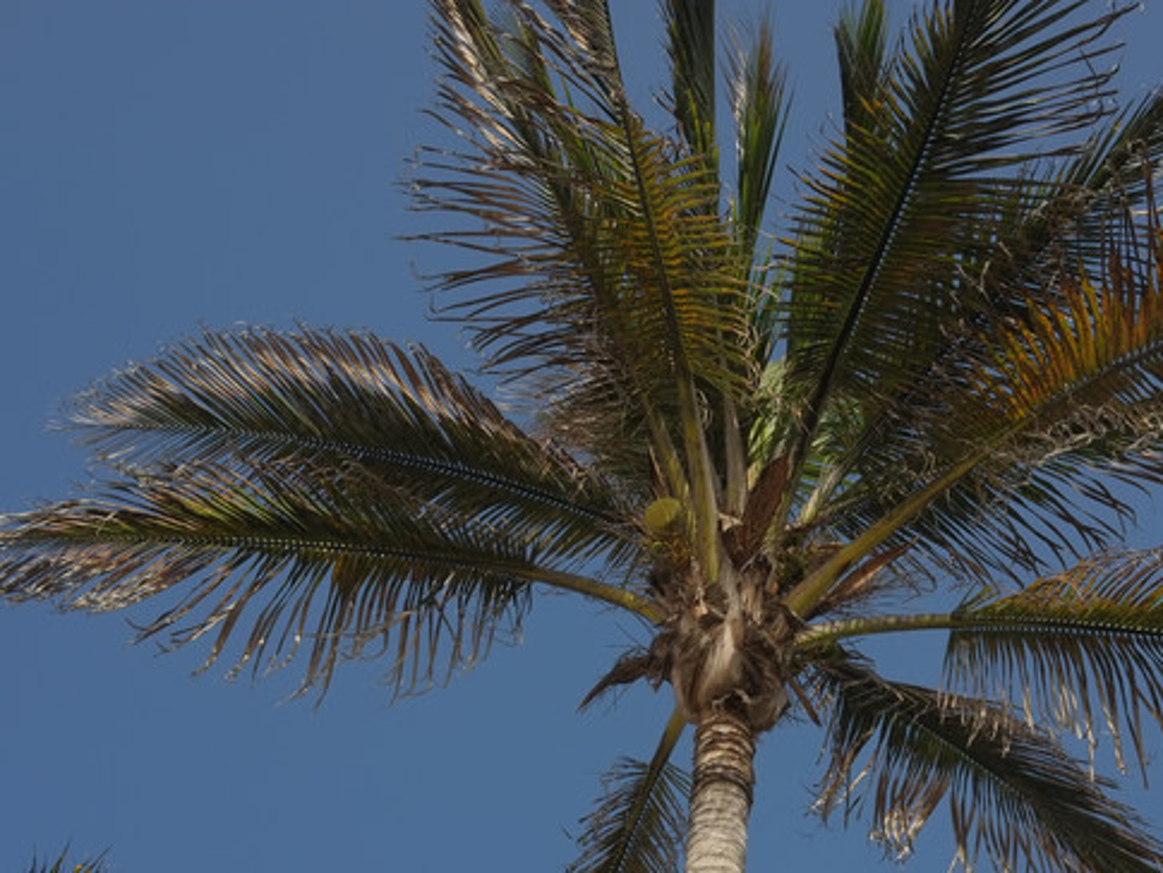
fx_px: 1747
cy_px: 510
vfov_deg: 28.0
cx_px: 671
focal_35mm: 52
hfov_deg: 36.7
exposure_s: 1/680
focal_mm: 27
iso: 200
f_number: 5.6
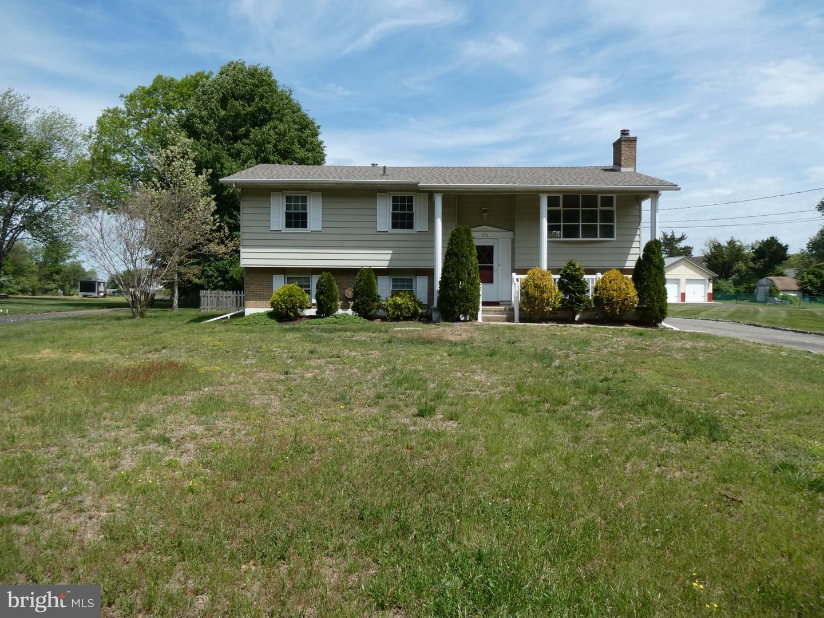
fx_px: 571
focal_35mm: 24
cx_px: 412
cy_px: 309
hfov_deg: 71.6
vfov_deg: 56.8
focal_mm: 4.3
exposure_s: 1/1000
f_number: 3.5
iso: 80
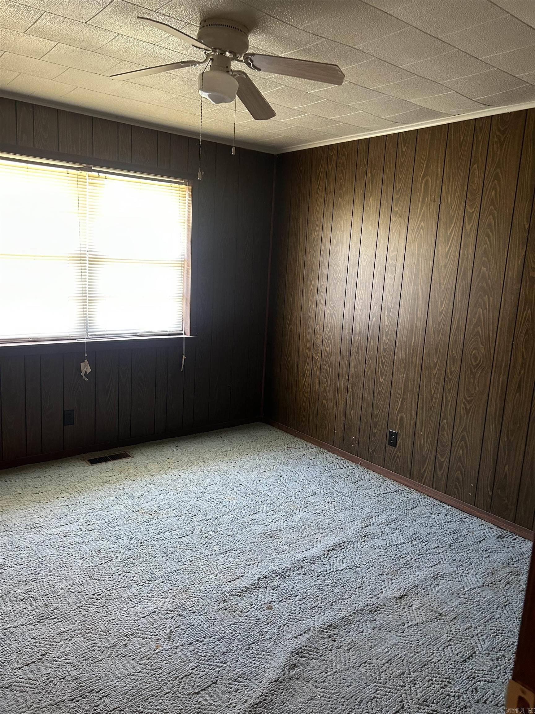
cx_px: 268
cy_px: 357
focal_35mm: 26
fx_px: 536
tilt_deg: -10.7
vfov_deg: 67.3
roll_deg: -3.3
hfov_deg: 53.1
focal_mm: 5.7
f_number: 1.5
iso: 250
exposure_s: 1/60
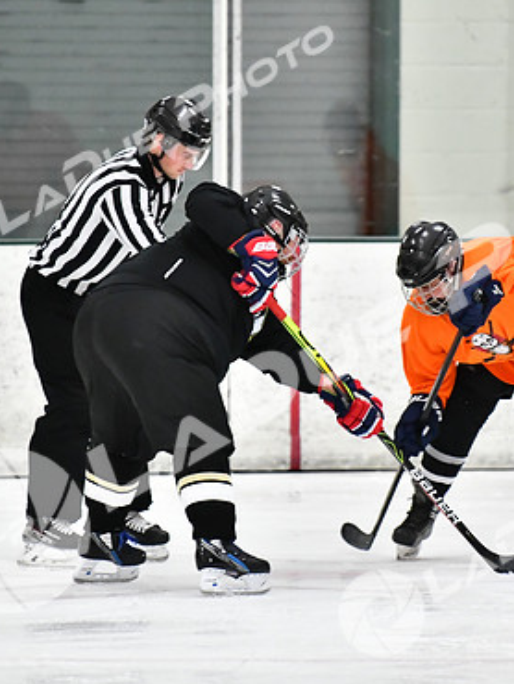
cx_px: 335
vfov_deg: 4.4
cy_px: 341
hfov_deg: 3.3
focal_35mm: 452
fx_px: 8938
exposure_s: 1/1250
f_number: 2.8
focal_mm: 200
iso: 5000
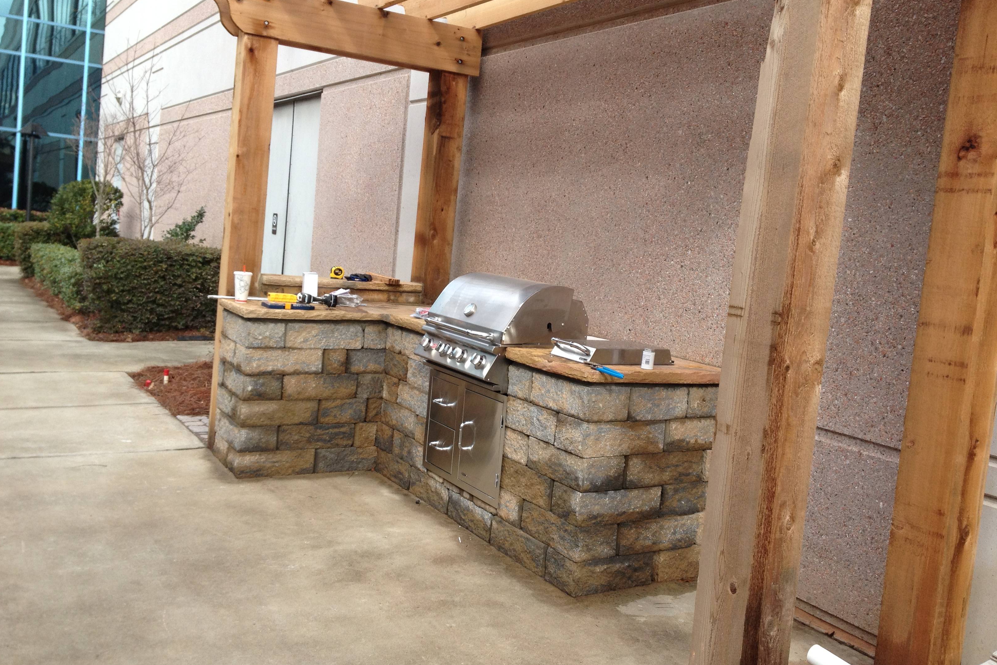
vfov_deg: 35.9
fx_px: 1025
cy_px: 319
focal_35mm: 37
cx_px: 505
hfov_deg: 51.9
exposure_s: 1/336
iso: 50
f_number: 2.4
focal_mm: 4.28
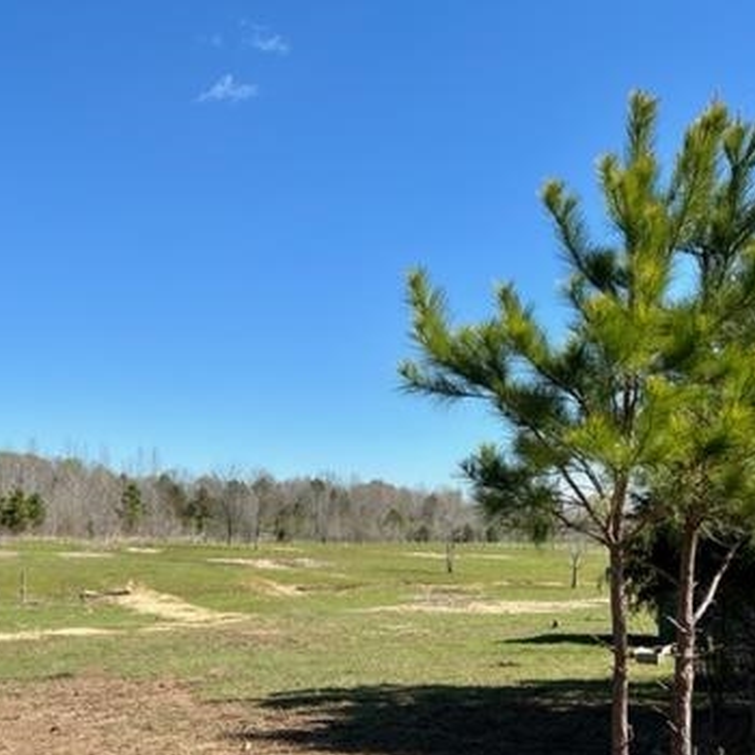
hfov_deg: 39.8
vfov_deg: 39.5
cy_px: 516
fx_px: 1036
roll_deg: -1.2
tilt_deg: -1.0
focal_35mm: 42
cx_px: 293
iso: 50
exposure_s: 1/3831
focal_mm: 5.7
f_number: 1.5
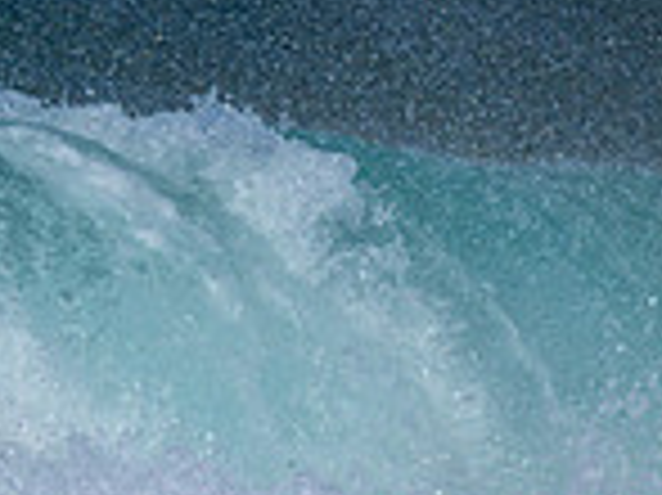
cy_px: 708
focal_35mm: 3382
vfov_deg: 0.4
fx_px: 64625
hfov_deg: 0.6
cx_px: -302
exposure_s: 1/2000
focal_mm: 800
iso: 125
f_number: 6.3
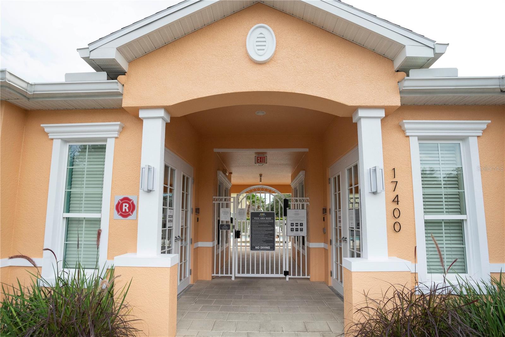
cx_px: 252
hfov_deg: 93.3
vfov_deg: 70.4
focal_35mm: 17
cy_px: 168
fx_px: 238
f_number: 8
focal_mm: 17
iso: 640
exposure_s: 1/640
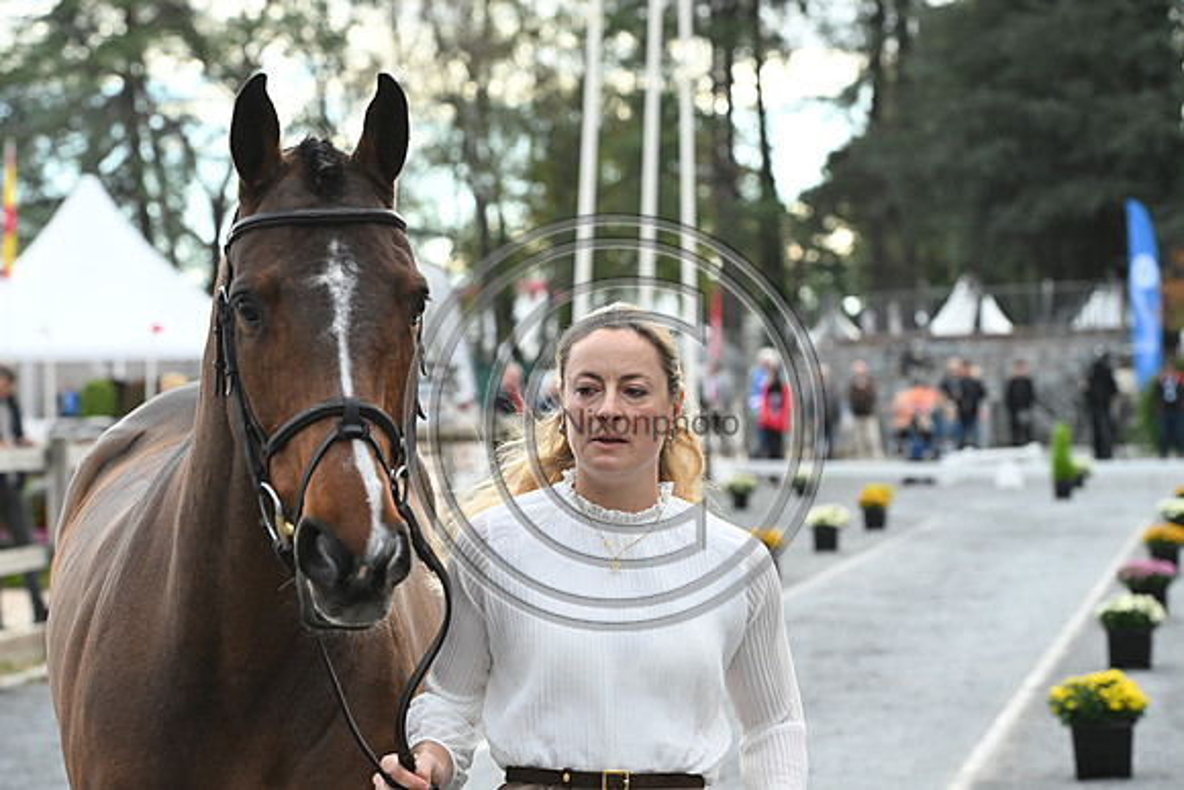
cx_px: 592
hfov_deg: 18.6
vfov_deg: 12.5
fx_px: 3618
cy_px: 395
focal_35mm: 110
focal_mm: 110
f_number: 5.6
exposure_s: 1/1250
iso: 2000
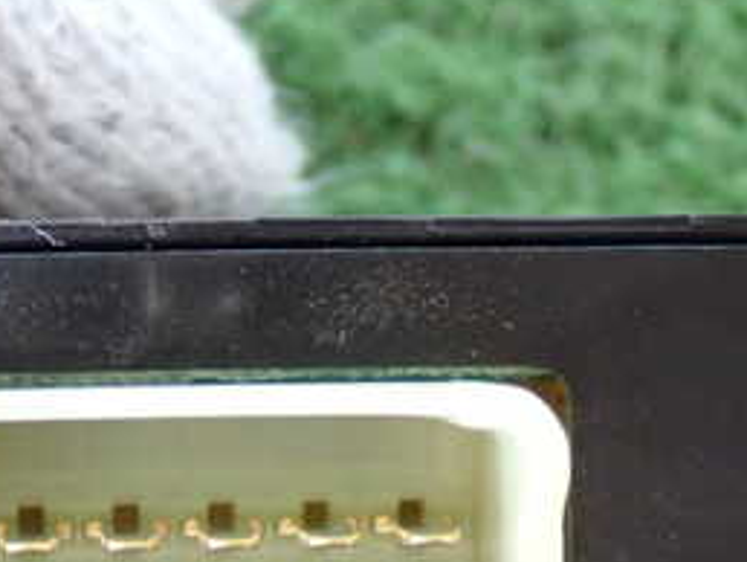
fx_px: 3110
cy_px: 565
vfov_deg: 10.2
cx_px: 136
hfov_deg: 13.6
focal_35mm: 144
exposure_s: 1/40
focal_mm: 11.09
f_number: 3.6
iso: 800
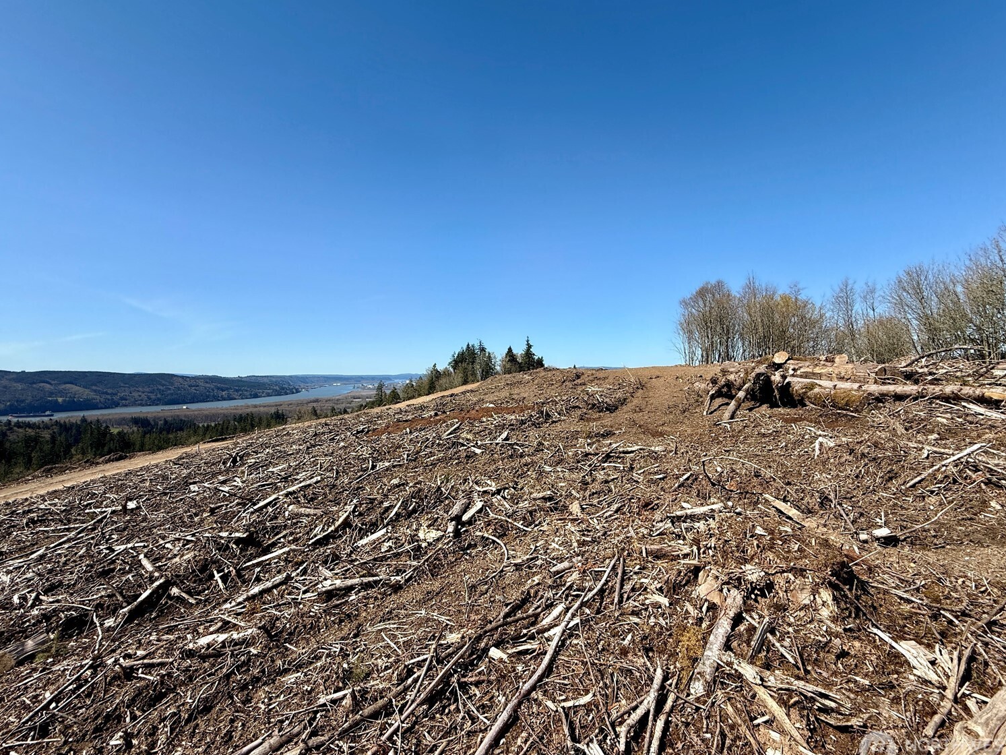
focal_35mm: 15
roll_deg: +1.7
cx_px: 495
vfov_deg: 81.7
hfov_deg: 98.2
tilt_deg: +1.1
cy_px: 372
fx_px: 436
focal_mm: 2.22
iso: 50
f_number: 2.2
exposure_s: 1/2320
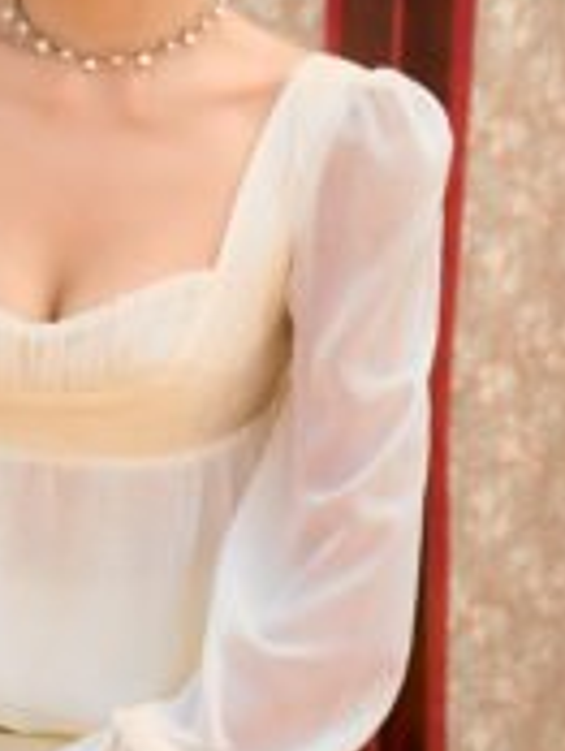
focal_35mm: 174
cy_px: 432
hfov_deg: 8.5
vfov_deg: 11.3
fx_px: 3777
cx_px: 56
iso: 32
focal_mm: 70
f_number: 2.8
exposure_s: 1/160
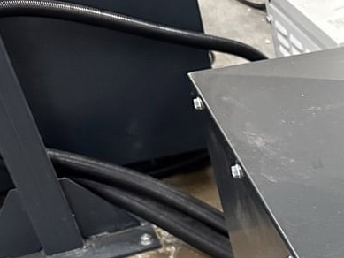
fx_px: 785
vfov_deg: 17.1
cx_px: 521
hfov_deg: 20.9
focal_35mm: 79
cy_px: 368
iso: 800
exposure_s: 1/60
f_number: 1.8
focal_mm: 6.9
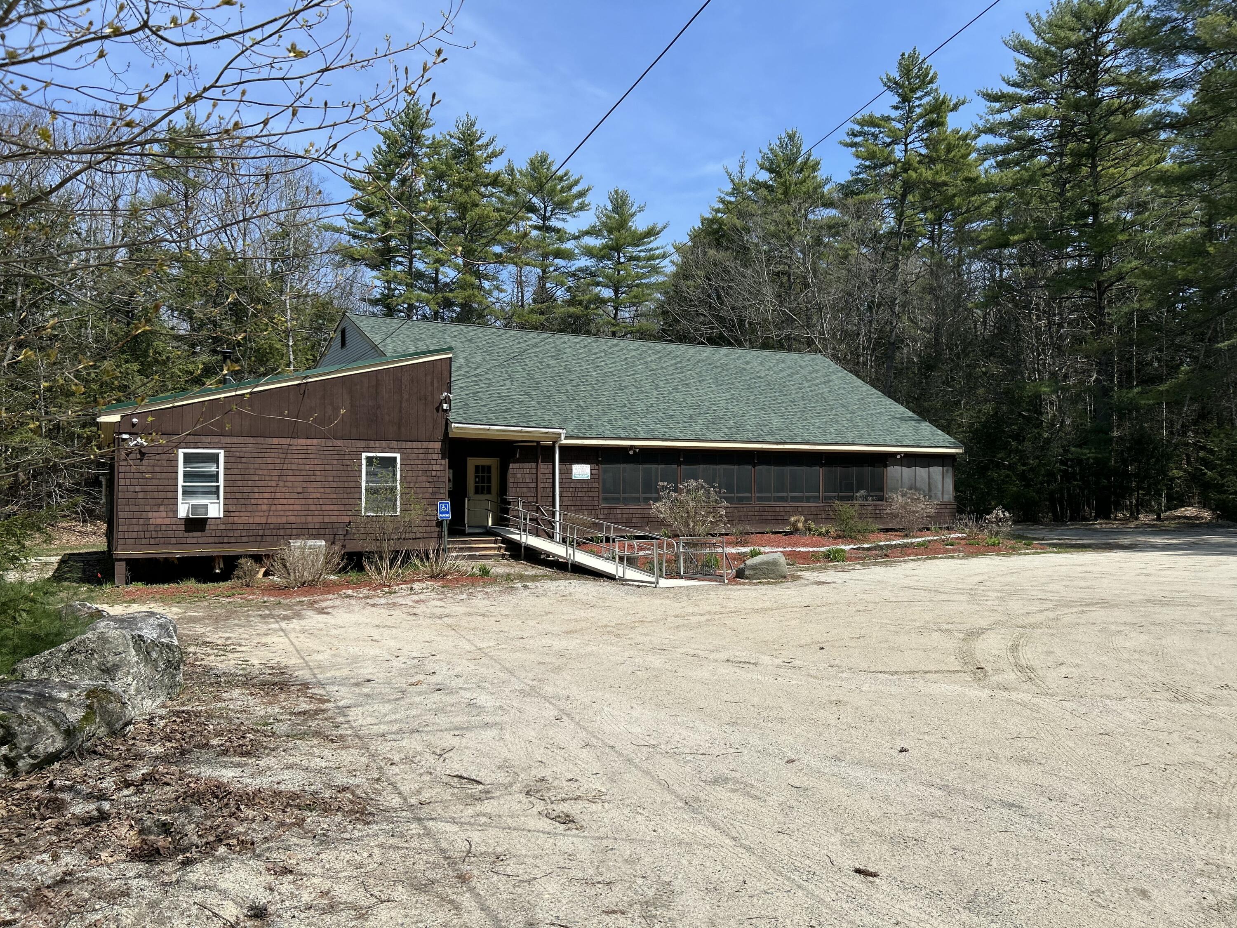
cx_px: 618
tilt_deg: +1.4
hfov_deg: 67.3
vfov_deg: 53.1
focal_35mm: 26
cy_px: 464
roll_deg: +0.6
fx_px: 929
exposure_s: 1/4444
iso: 50
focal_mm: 5.7
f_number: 1.5
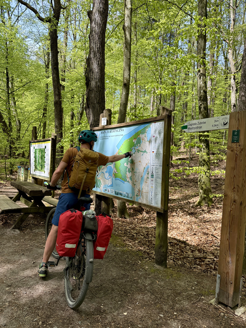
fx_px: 227
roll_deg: -3.5
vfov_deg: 71.6
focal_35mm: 24
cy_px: 164
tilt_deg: -0.1
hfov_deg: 56.8
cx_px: 123
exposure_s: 1/967
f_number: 1.78
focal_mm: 6.76
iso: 100
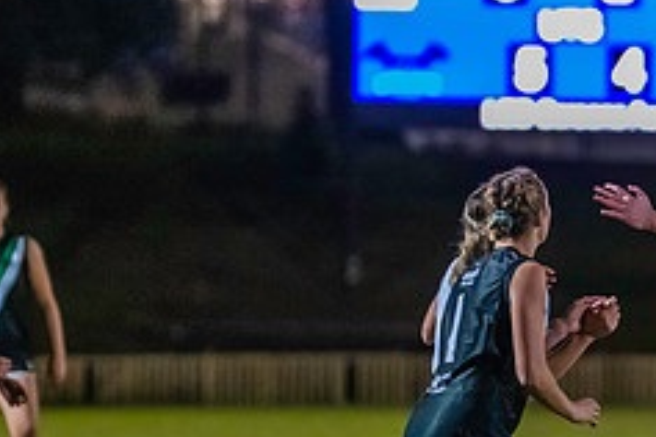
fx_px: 9457
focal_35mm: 519
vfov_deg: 2.6
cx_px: 805
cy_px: 290
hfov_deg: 4.0
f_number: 2.8
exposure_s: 1/1000
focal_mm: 180
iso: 10000
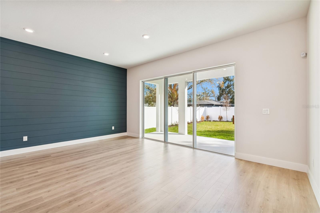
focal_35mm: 15
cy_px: 106
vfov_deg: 77.3
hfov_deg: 100.4
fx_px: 133
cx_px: 160
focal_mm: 10
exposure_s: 1/25
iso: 100
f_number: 7.1
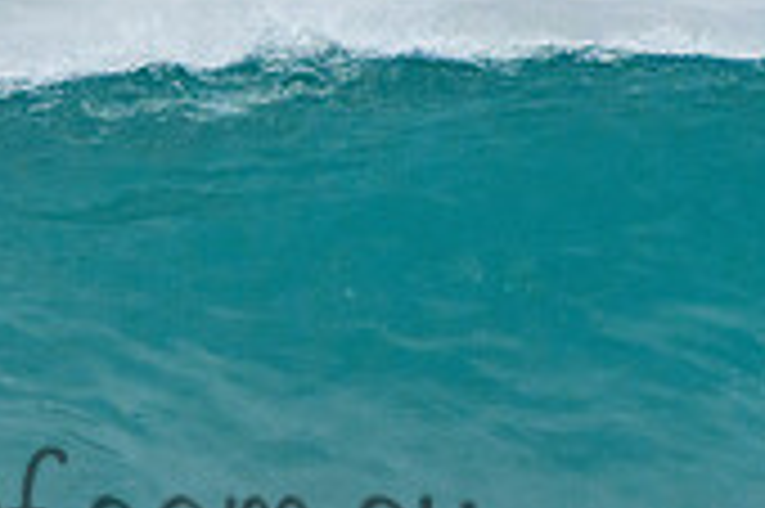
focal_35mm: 1874
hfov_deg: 1.1
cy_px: 285
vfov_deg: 0.7
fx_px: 39783
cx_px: 88
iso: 500
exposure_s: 1/1250
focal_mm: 400
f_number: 5.6
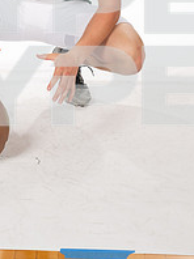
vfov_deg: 15.2
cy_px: -5
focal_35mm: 127
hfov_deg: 11.6
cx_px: 38
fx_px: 951
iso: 640
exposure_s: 1/400
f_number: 8
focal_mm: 58
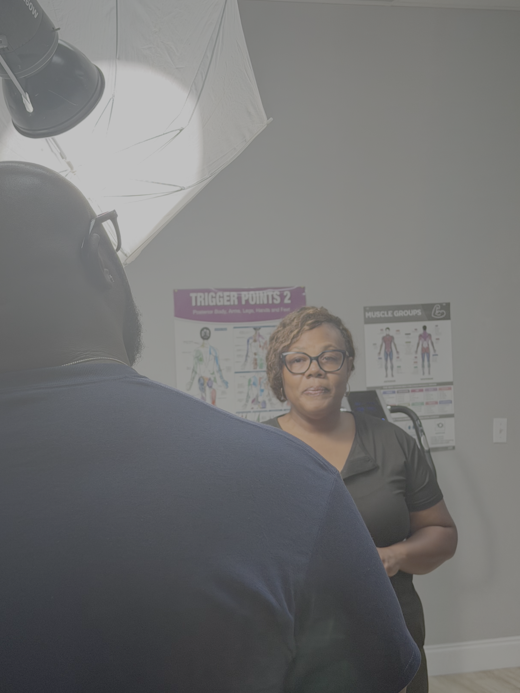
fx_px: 1202
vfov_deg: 32.1
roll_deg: +1.8
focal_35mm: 60
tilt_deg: -3.5
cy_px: 409
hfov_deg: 24.4
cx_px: 204
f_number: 1.78
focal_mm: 6.76
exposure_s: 1/60
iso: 50
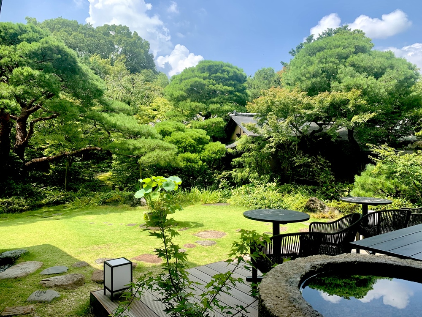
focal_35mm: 26
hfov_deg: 67.3
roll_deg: +0.0
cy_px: 158
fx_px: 317
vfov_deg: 53.1
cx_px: 211
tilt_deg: +2.1
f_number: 1.8
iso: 25
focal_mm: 4.25
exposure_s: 1/962
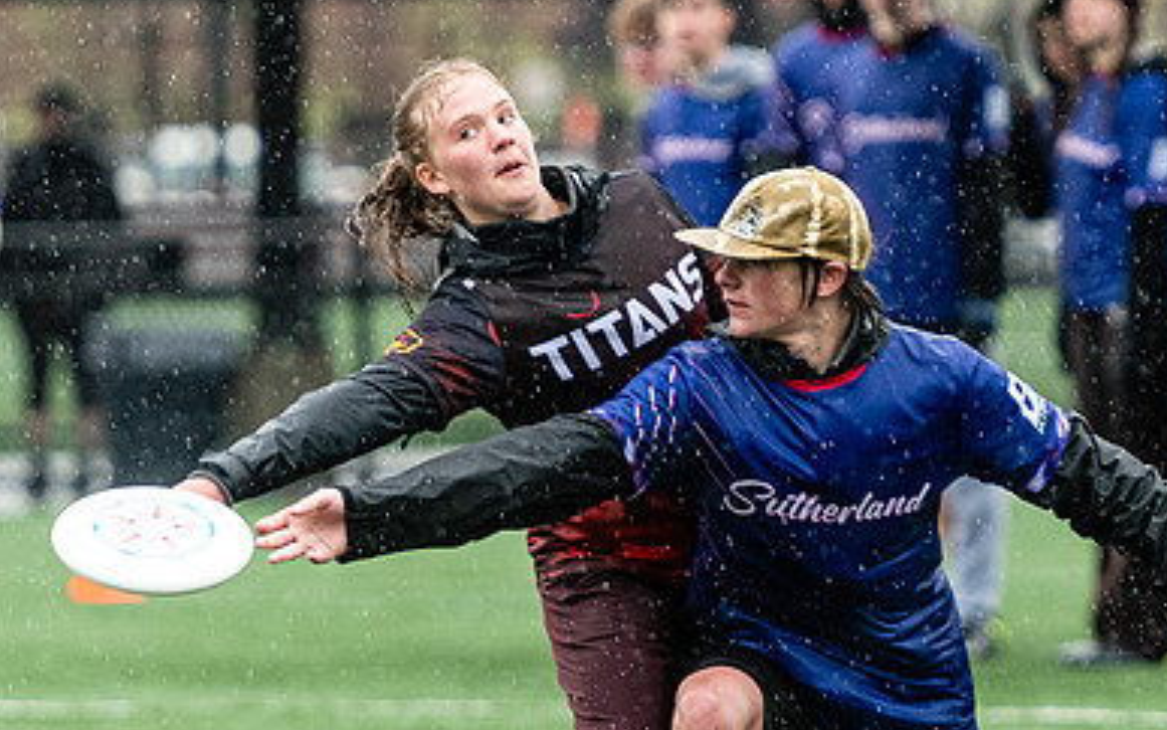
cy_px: 423
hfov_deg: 3.4
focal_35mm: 622
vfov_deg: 2.1
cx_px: 978
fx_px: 19785
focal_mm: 185
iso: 1100
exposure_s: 1/1000
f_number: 2.8
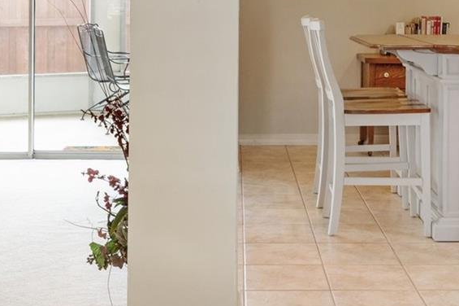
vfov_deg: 19.0
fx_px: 877
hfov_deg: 29.3
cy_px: -24
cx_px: 244
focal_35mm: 69
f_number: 8
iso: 250
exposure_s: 1/3
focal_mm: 16.2
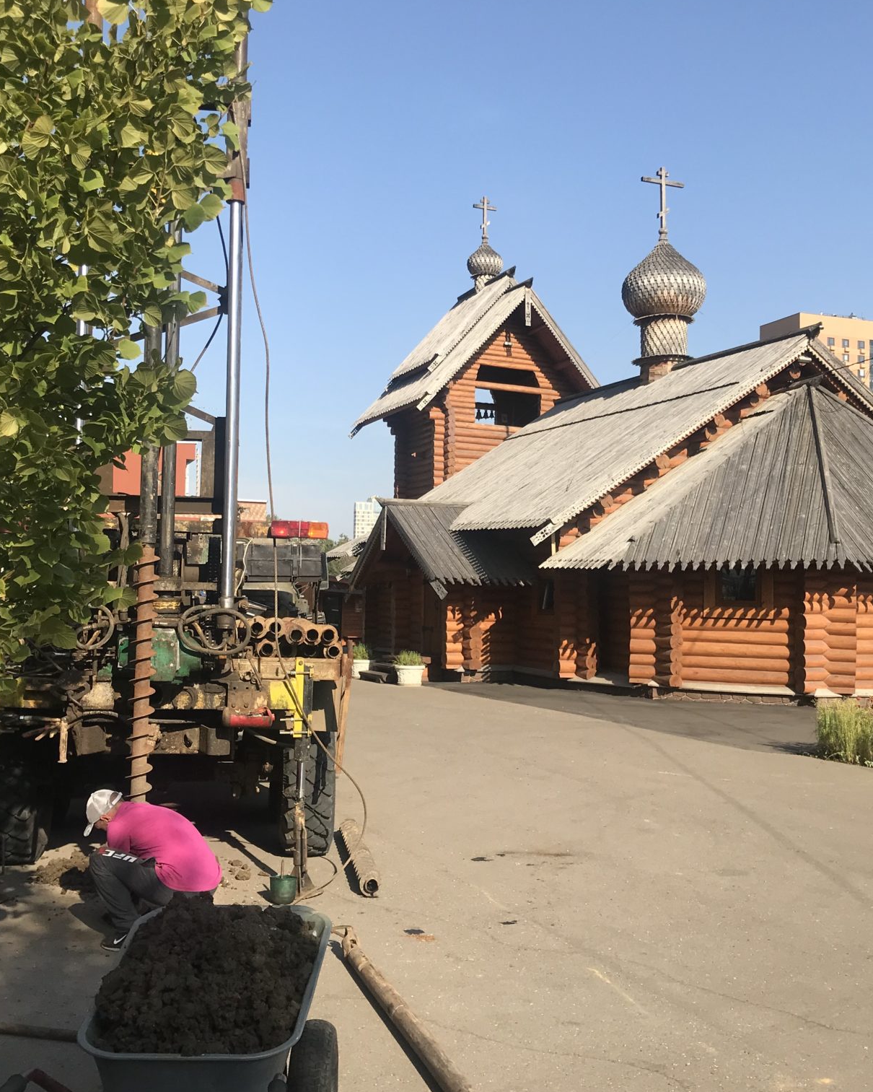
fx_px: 1195
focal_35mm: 37
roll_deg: -1.5
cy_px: 545
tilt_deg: +4.6
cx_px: 446
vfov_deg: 49.1
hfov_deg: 40.1
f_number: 1.8
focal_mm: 3.99
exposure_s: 1/2037
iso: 20
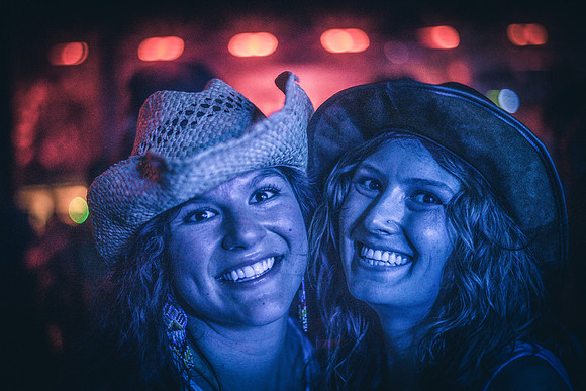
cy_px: 196
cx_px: 293
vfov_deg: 27.0
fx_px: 814
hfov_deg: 39.6
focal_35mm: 50
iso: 3200
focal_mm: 50
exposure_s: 1/50
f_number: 1.8
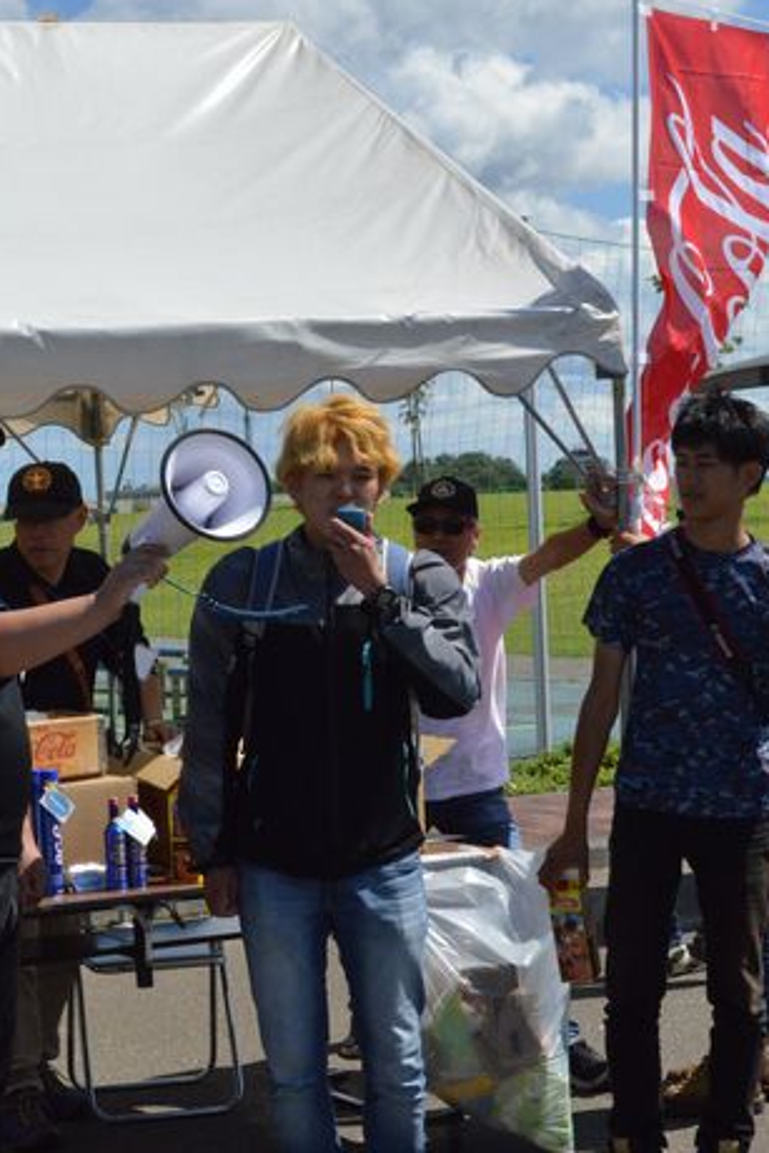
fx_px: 2554
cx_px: 333
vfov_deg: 25.4
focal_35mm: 80
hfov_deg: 17.1
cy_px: 575
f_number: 14
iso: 800
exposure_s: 1/800
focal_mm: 35
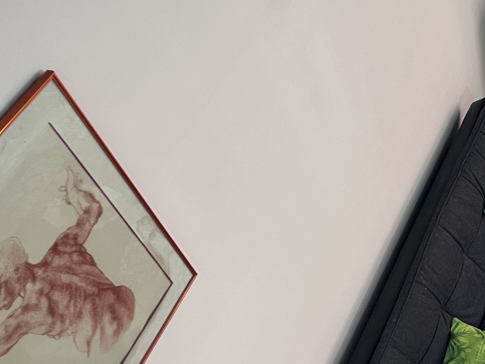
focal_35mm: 58
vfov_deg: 25.1
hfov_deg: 31.0
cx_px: 473
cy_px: 118
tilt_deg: -48.4
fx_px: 813
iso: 100
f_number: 1.6
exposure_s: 1/60
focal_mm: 5.1
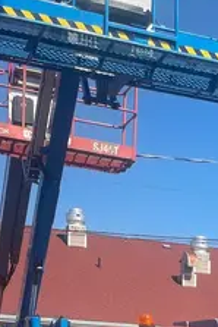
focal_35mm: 89
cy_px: 471
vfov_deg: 20.1
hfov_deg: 14.9
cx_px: 253
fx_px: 807
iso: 32
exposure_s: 1/2257
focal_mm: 4.2
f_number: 1.6
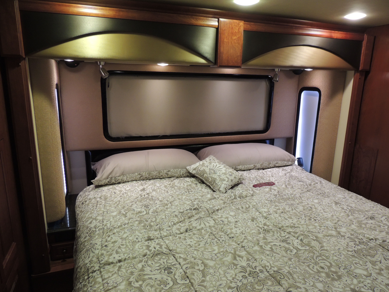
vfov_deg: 56.8
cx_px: 194
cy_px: 146
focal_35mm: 24
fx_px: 270
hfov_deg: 71.6
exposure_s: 1/30
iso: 360
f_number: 3
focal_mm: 4.3
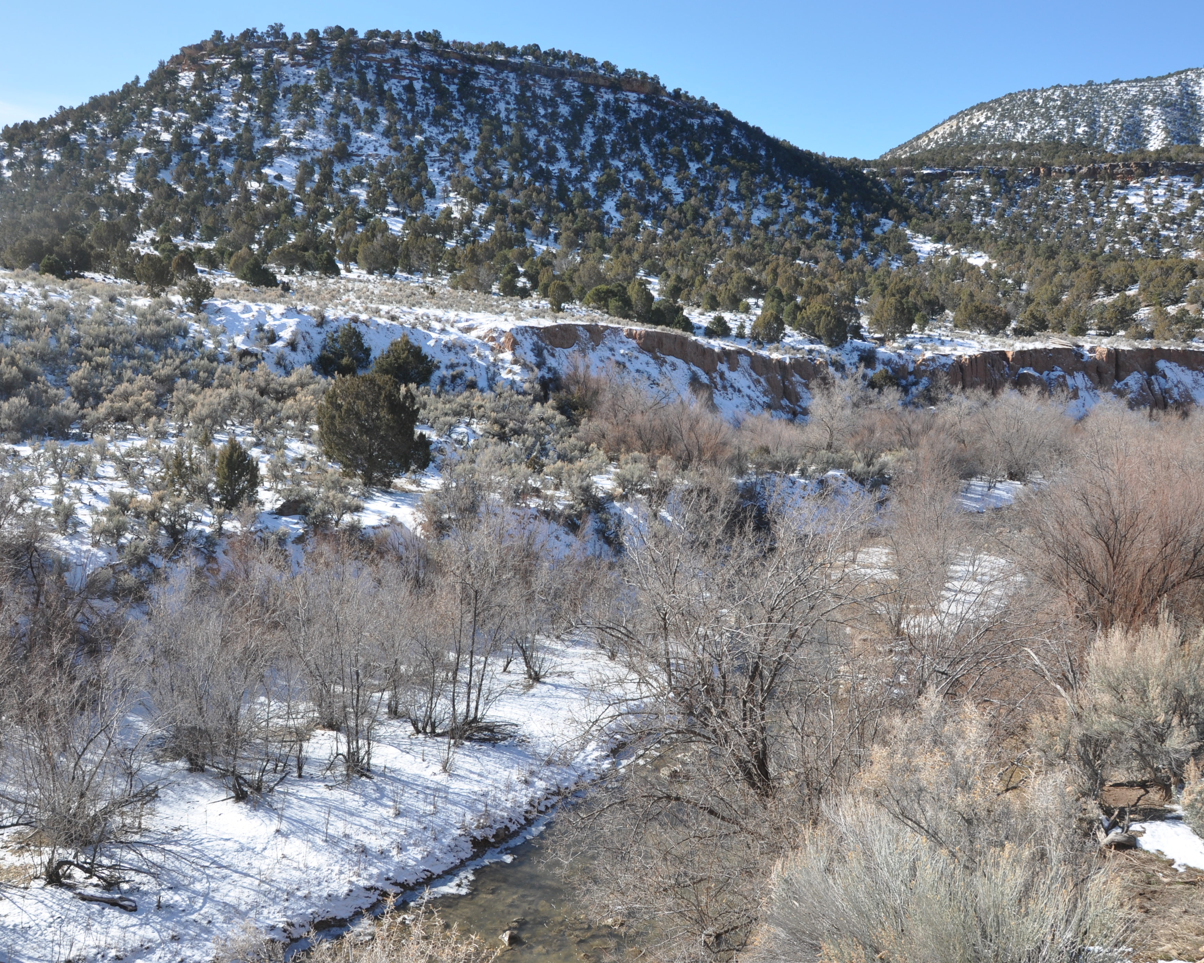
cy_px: 484
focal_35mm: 31
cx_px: 613
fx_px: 1105
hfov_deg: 57.2
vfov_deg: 47.1
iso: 200
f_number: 9
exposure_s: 1/320
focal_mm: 18
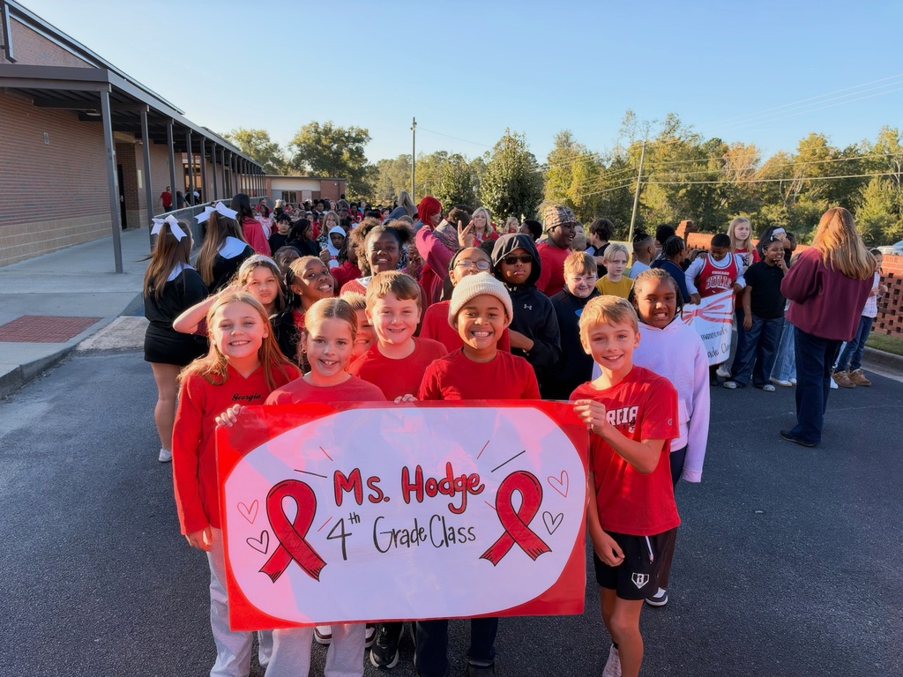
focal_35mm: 24
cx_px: 452
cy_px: 338
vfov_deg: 56.8
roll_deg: -1.1
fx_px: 626
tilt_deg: -12.4
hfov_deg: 71.6
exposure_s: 1/906
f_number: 1.8
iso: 100
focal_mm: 6.93
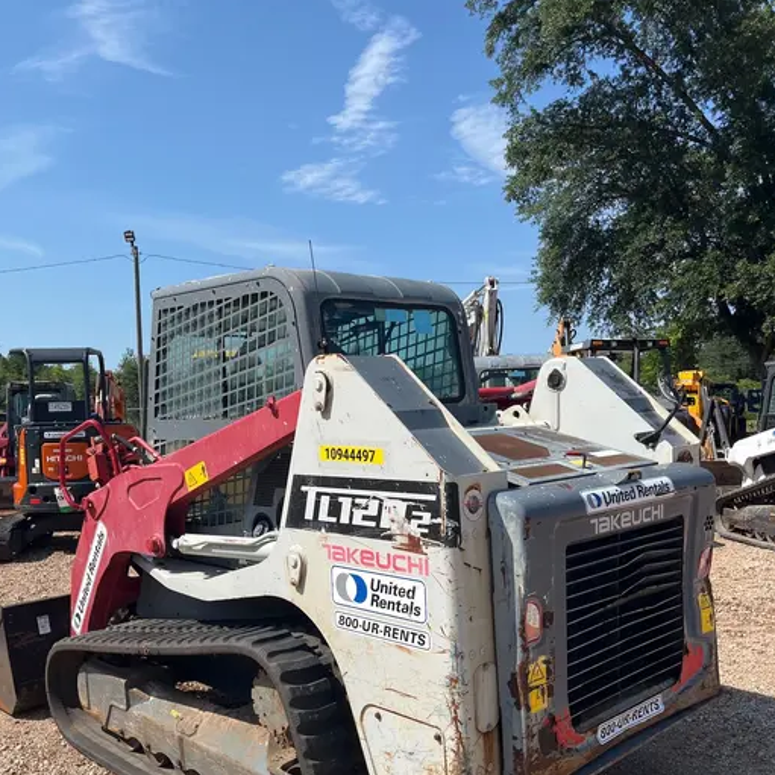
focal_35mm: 33
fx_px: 836
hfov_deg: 49.7
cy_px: 471
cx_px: 366
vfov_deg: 49.4
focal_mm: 5.1
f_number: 1.6
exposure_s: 1/4149
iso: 50
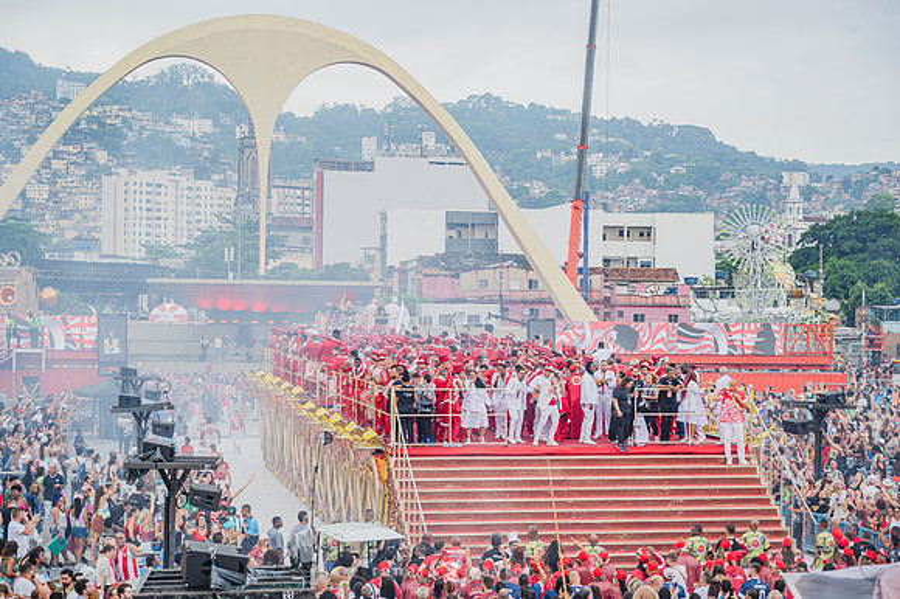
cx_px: 450
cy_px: 300
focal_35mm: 70
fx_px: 1749
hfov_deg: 28.9
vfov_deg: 19.4
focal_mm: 70
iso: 800
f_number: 5
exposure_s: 1/1000
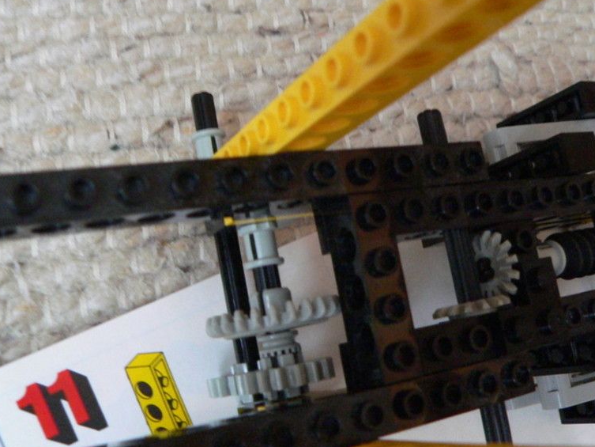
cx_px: 333
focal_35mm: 43
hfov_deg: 43.8
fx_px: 739
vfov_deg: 33.6
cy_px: 218
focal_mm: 6
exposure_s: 1/5
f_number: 2.8
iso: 400
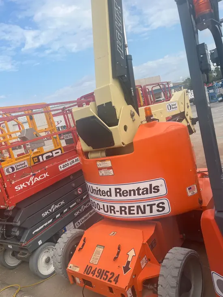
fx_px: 223
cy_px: 148
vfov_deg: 67.3
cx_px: 112
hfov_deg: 53.1
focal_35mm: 26
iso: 50
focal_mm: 5.1
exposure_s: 1/2632
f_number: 1.6
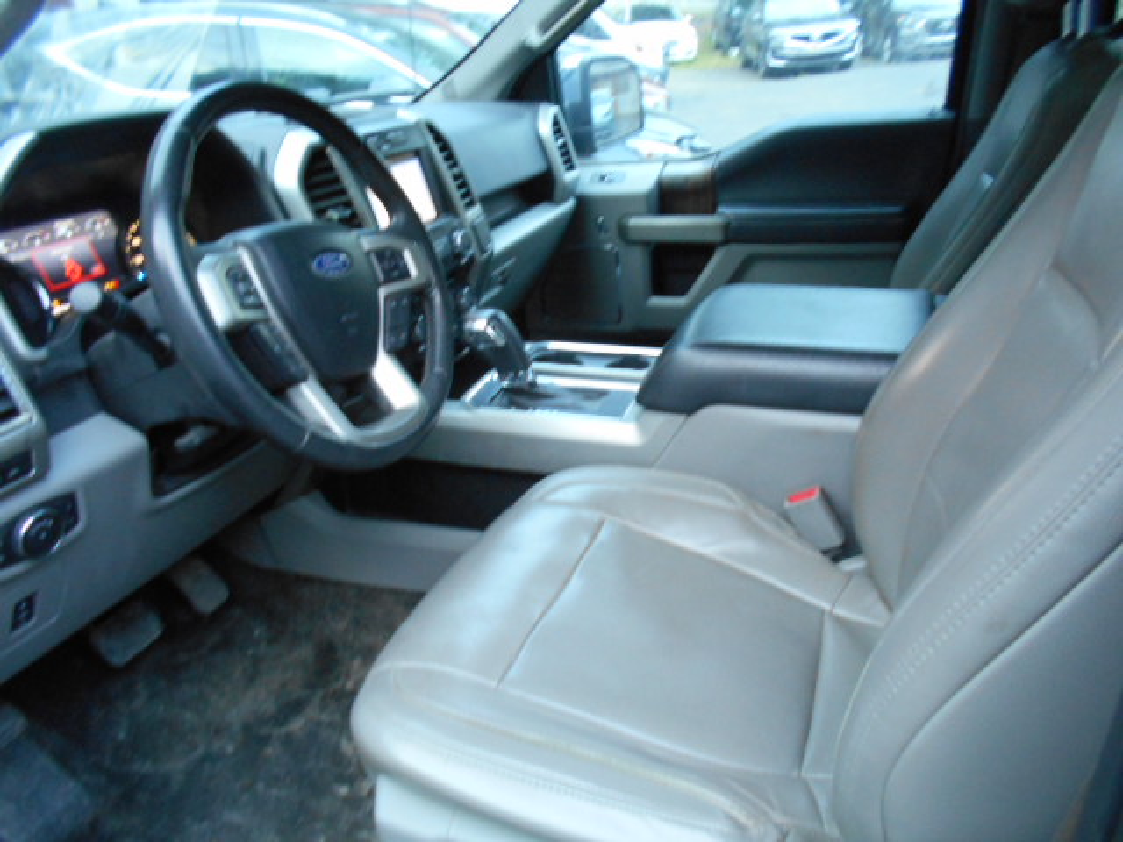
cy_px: 421
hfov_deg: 67.3
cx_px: 562
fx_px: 843
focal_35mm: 26
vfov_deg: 53.1
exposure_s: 1/8
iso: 400
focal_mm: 4.6
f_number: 3.2
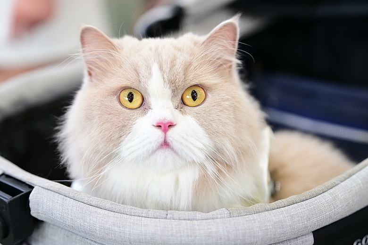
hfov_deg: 27.7
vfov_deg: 18.7
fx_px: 746
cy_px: 122
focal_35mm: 73
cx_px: 184
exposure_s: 1/80
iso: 900
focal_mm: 73
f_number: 3.5
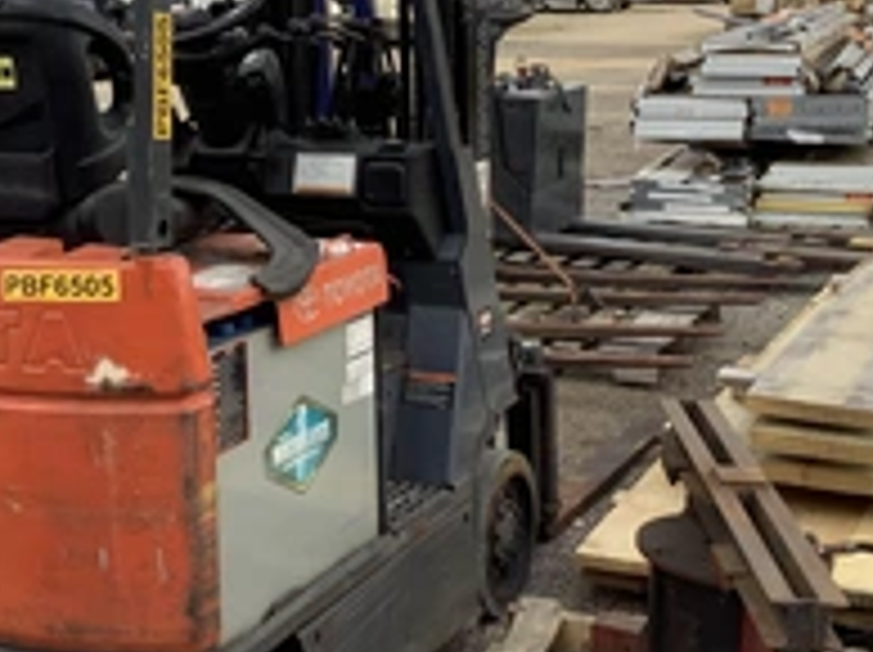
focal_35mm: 64
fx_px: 1612
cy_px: 184
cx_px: 162
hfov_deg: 29.5
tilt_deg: -9.0
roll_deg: +0.7
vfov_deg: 22.7
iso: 25
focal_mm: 3.3
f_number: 2.4
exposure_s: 1/196
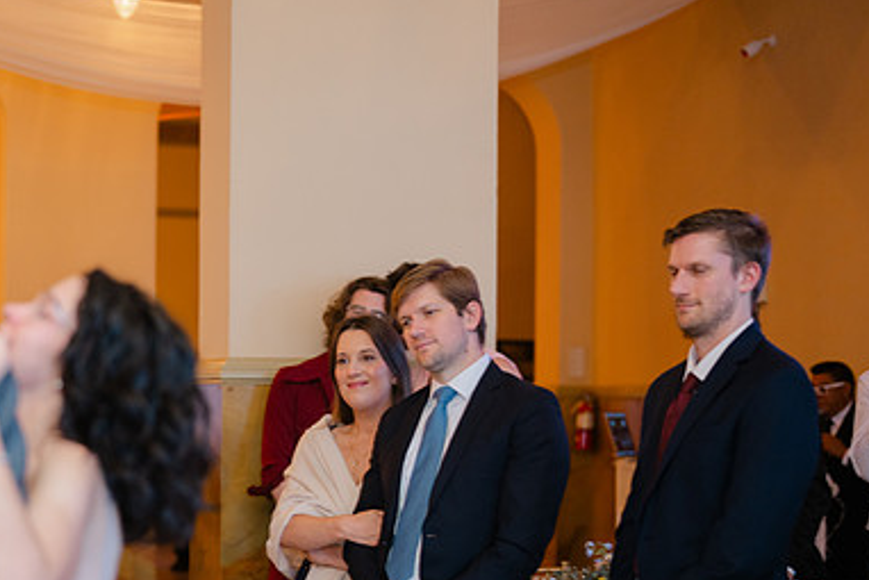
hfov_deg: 26.3
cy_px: 392
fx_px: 1835
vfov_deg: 17.9
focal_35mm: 76
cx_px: 230
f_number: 1.8
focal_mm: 50
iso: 320
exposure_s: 1/125
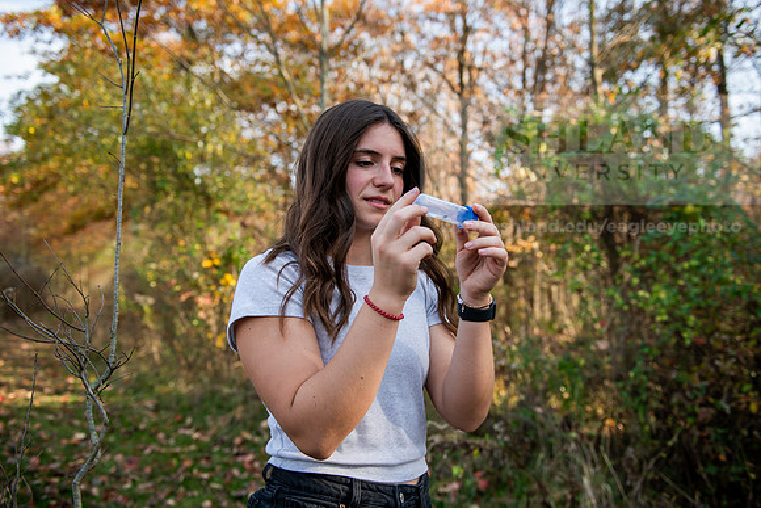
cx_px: 380
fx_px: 677
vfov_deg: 41.1
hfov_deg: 58.7
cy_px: 254
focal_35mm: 32
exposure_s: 1/400
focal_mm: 32
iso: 125
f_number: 3.2
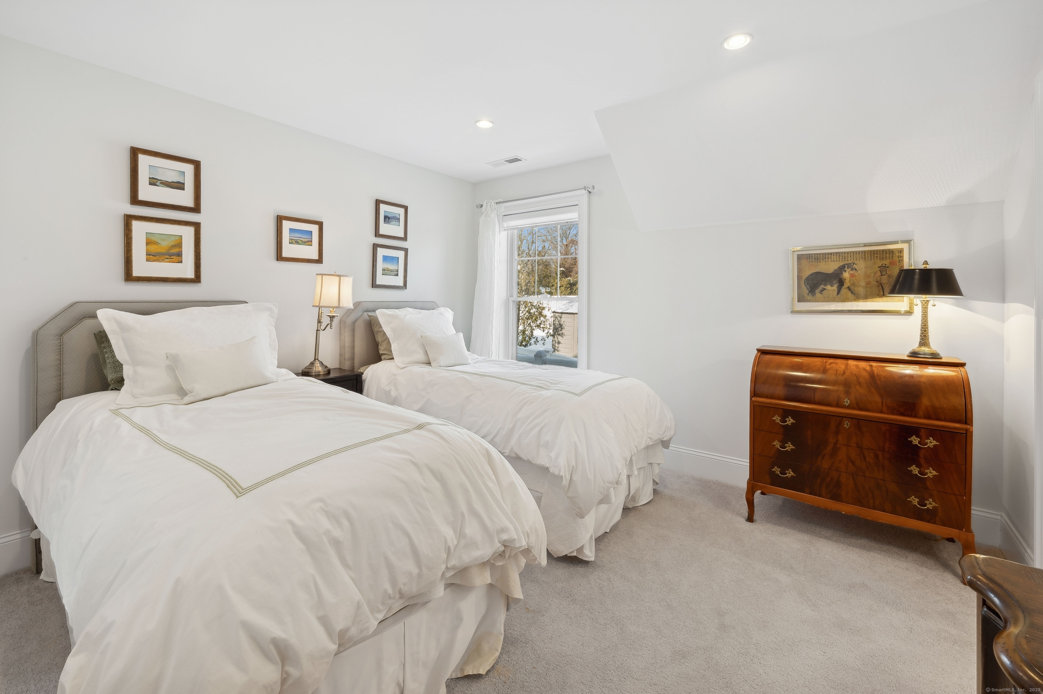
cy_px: 347
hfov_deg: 104.3
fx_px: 405
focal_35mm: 14
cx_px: 522
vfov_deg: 81.1
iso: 200
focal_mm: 14
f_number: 11
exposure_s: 1/8
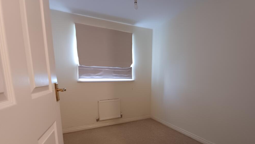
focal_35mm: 18
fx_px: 122
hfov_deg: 92.7
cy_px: 97
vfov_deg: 59.4
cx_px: 130
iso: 320
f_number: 2.2
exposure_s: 1/25
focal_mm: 1.64
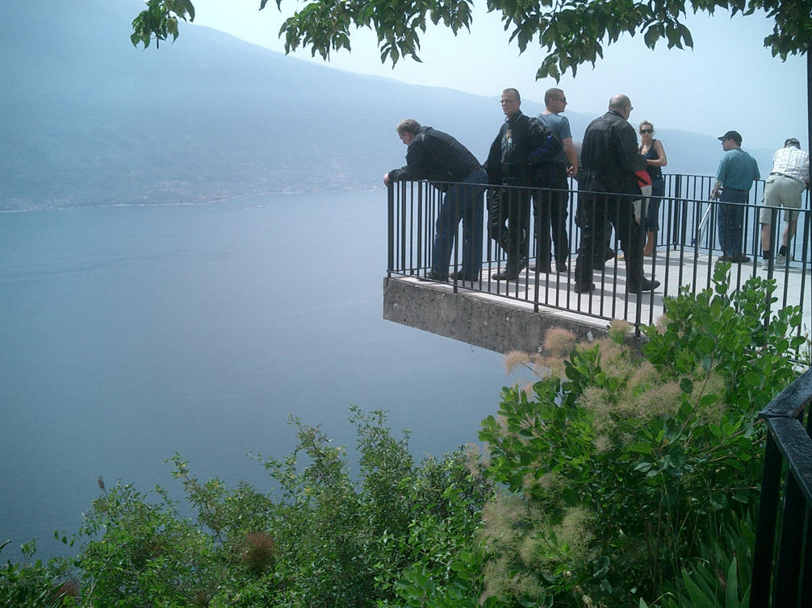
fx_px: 868
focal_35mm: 37
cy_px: 300
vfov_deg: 38.6
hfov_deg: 50.1
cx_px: 428
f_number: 4.2
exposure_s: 1/640
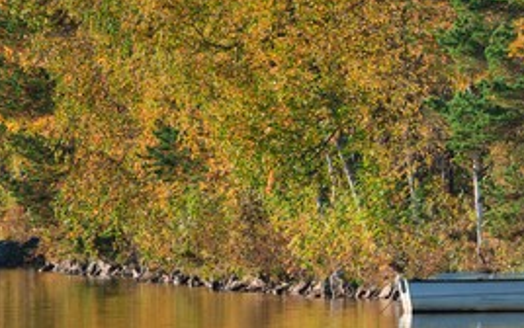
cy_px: 329
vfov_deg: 0.9
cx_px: 583
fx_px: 20853
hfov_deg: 1.4
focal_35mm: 1459
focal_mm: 400
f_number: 4.5
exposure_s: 1/450
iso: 125
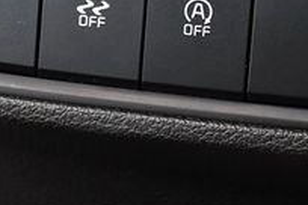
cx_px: 168
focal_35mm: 377
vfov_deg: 3.6
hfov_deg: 5.5
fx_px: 3225
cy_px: -7
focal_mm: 80
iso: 2500
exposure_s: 1/100
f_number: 5.3
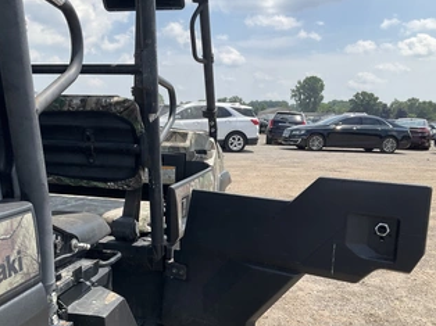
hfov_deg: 50.0
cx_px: 186
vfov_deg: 38.4
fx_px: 466
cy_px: 203
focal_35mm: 37
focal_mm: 3
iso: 25
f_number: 1.8
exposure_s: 1/1279
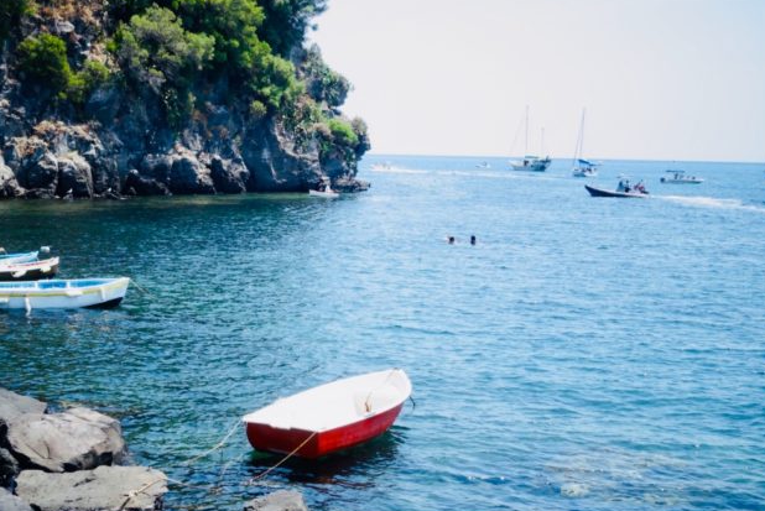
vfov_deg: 23.4
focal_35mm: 58
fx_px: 1233
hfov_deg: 34.4
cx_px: 327
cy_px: 236
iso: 125
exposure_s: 1/800
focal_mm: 12.81
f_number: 5
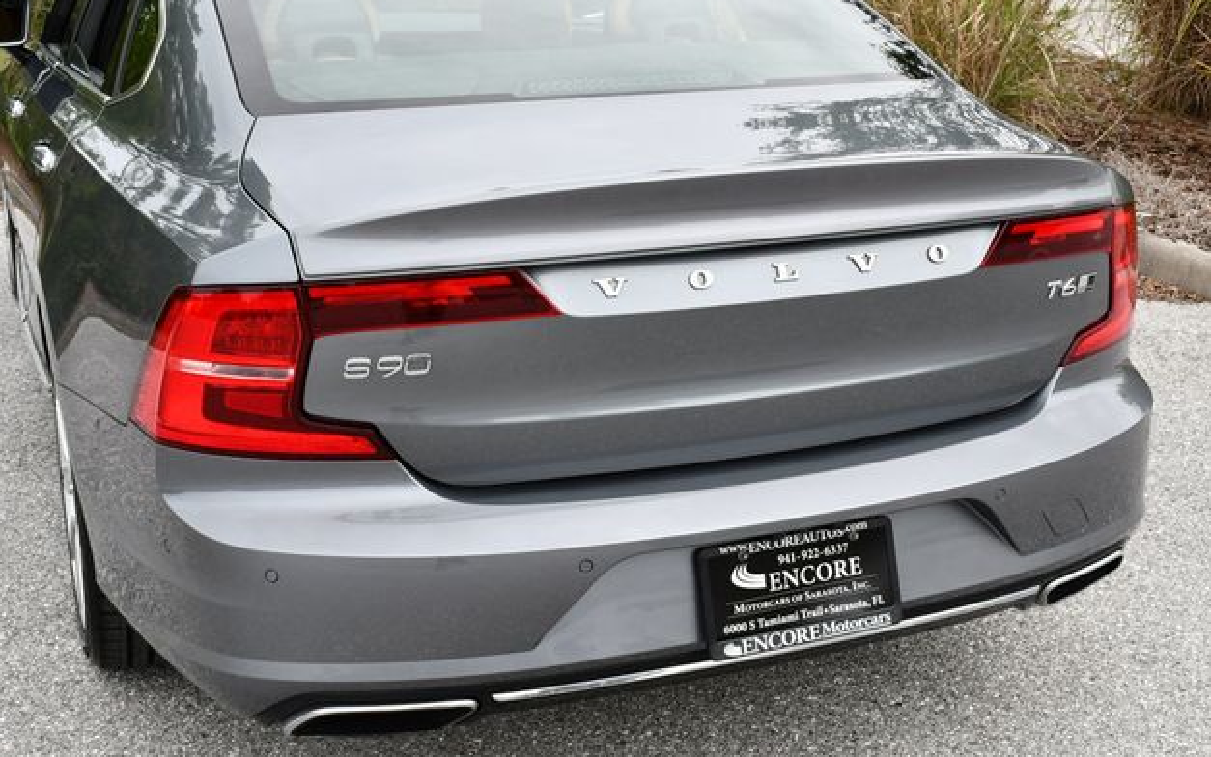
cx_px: 603
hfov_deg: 40.3
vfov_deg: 25.8
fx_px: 1650
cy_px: 382
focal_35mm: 50
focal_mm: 24
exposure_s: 1/250
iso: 180
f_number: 8
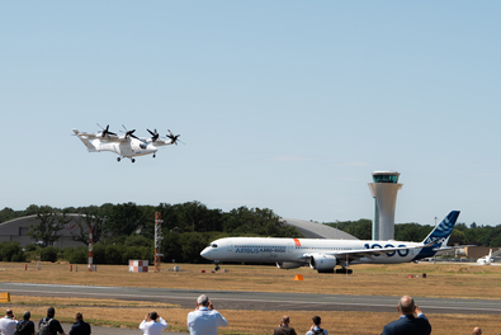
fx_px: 1184
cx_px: 232
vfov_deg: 16.1
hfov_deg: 23.9
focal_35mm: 85
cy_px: 155
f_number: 5
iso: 100
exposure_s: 1/1250
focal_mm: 70
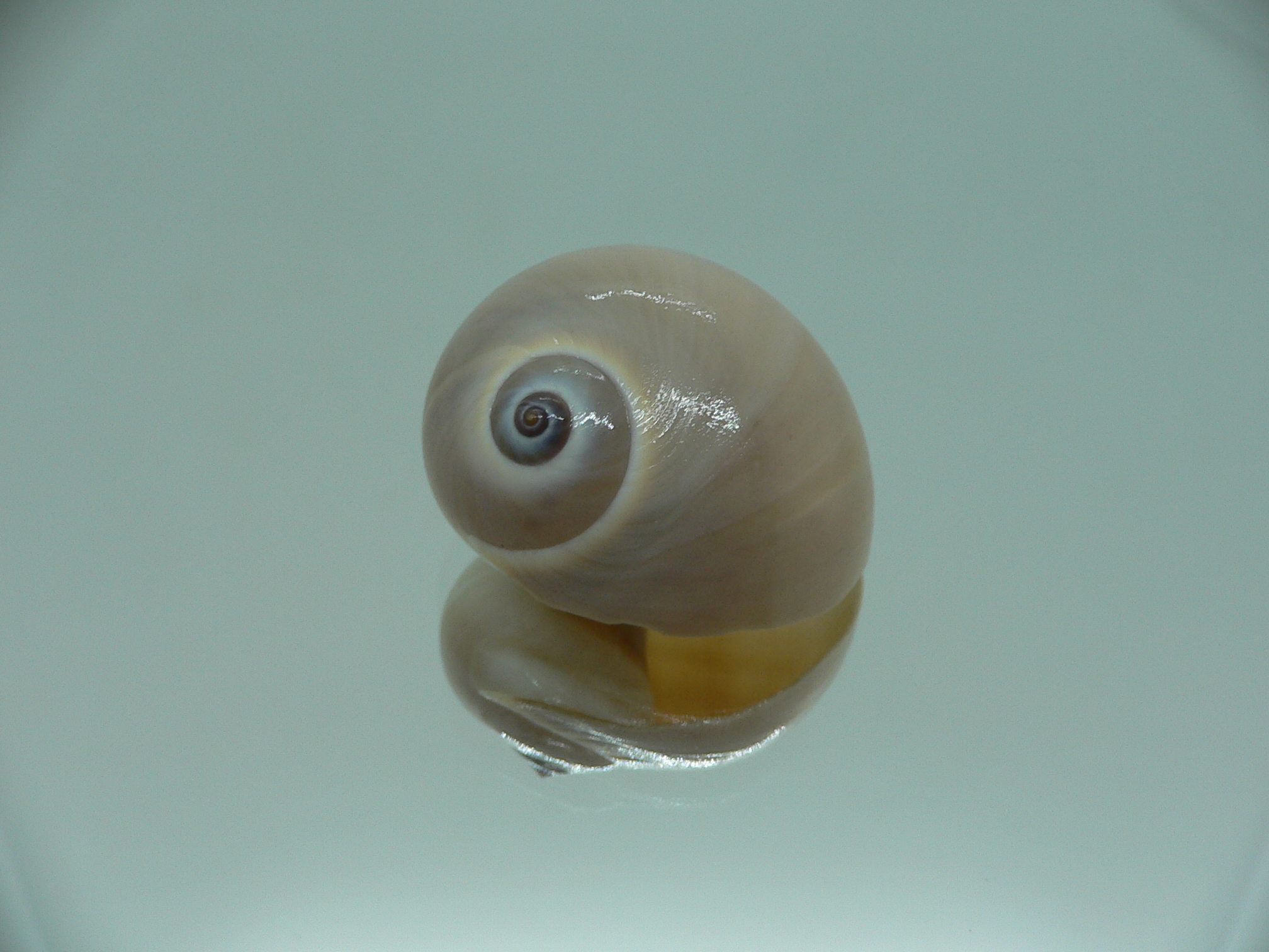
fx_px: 1283
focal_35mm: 35
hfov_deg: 52.6
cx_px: 634
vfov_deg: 40.7
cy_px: 476
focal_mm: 4.6
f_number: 2.8
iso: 80
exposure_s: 1/60
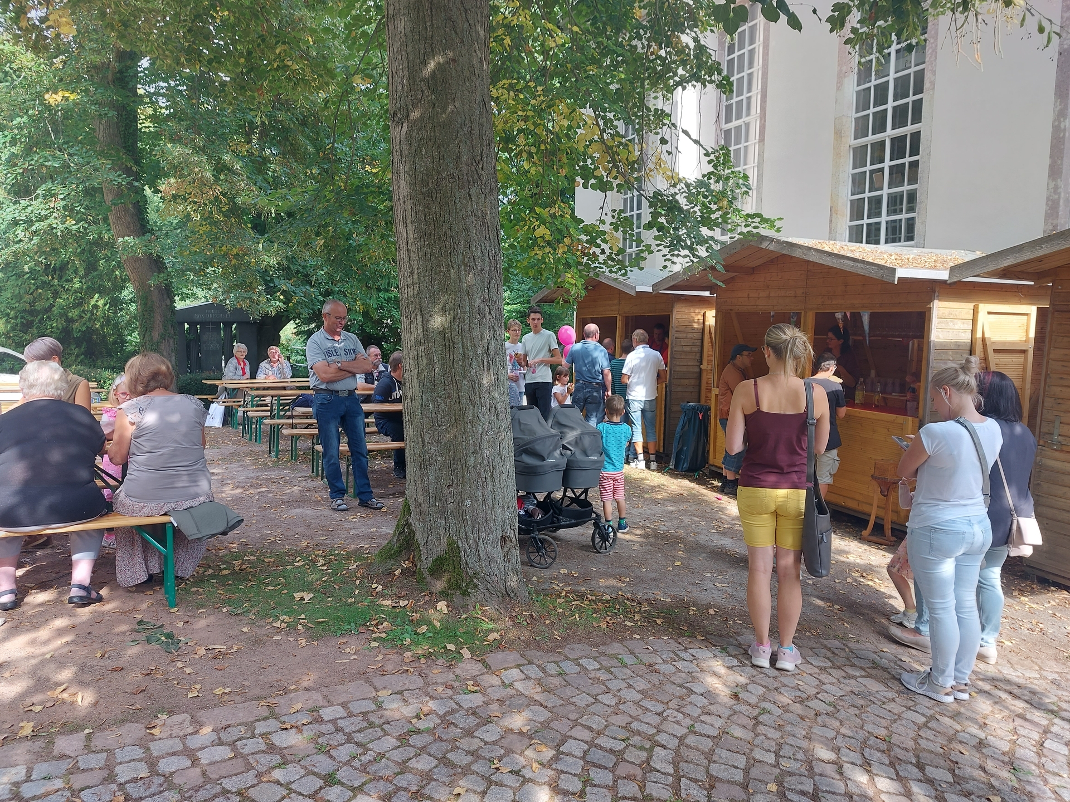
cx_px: 535
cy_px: 401
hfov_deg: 69.4
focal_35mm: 25
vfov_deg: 54.9
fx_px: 773
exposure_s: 1/100
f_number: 1.8
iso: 40
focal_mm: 5.23
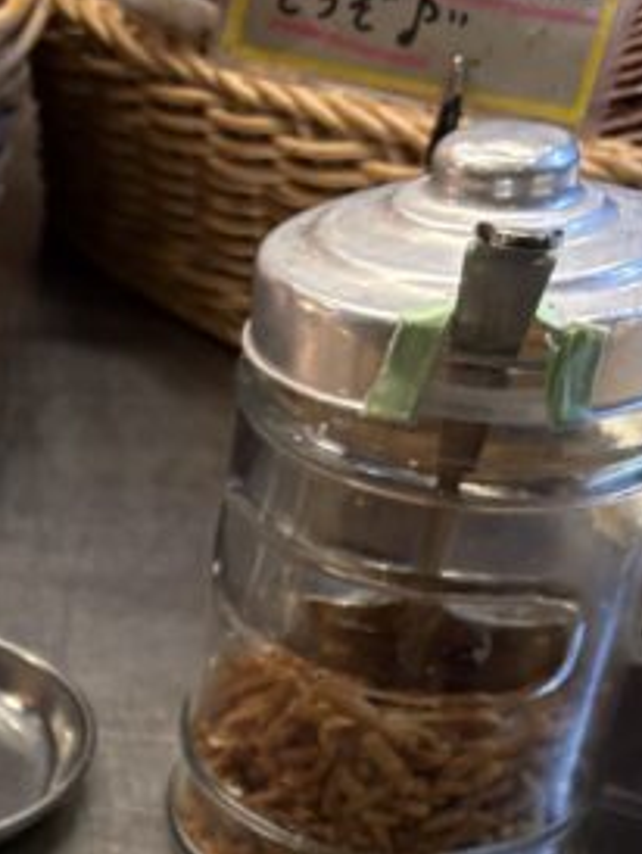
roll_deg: +2.2
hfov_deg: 14.1
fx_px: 2395
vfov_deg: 18.4
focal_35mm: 97
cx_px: -380
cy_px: 1206
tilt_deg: -42.2
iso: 160
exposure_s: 1/60
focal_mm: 5.96
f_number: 1.6
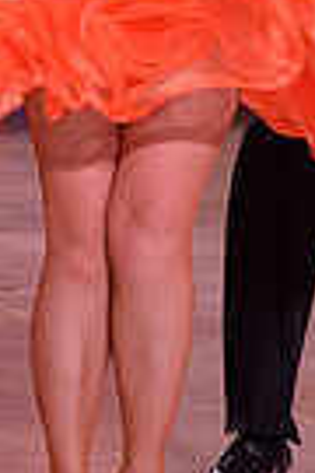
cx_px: 306
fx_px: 5197
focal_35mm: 396
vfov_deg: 5.2
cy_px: -130
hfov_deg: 3.5
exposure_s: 1/250
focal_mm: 92
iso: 2000
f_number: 5.6
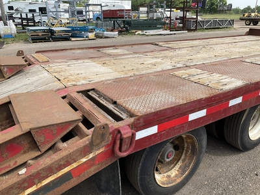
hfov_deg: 61.7
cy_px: 98
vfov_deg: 48.2
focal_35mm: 29
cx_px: 130
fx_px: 218
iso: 25
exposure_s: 1/997
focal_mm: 3
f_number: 1.8
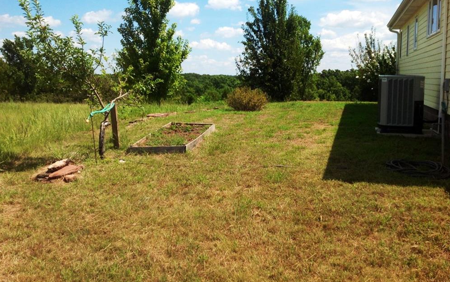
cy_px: 112
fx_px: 466
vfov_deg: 33.5
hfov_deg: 51.5
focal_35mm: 38
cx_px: 224
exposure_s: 1/2160
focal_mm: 4.28
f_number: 2.4
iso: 80
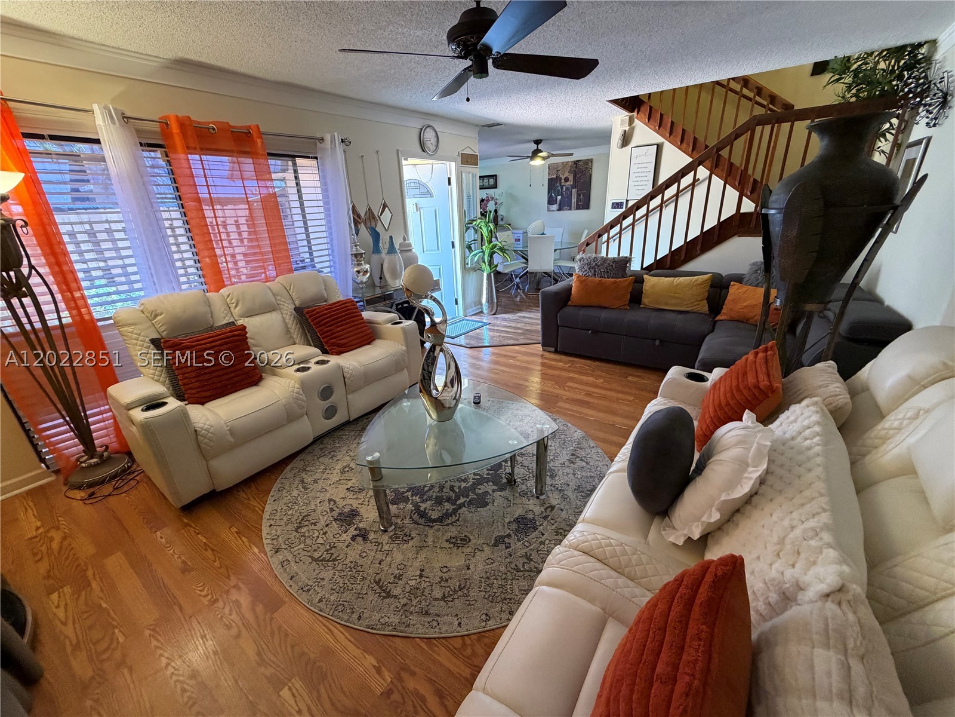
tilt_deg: -21.1
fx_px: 386
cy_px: 358
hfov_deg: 102.1
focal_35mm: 14
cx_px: 478
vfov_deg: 85.7
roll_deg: +2.6
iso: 320
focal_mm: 2.22
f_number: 2.2
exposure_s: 1/60
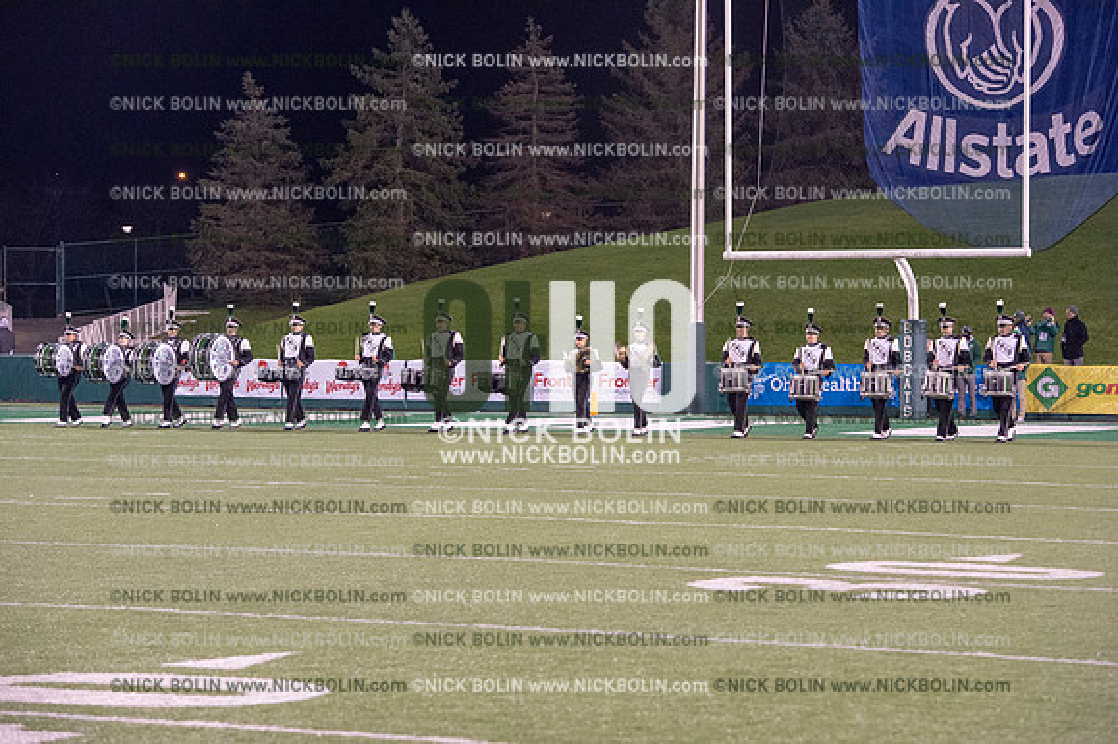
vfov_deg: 12.2
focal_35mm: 112
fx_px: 3476
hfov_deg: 18.3
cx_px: 559
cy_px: 372
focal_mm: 112
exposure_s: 1/400
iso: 6400
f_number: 5.6
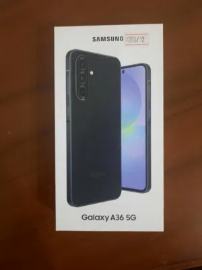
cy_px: 135
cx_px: 101
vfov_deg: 69.4
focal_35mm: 25
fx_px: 195
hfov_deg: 54.9
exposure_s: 1/25
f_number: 2
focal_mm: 4.6
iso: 500
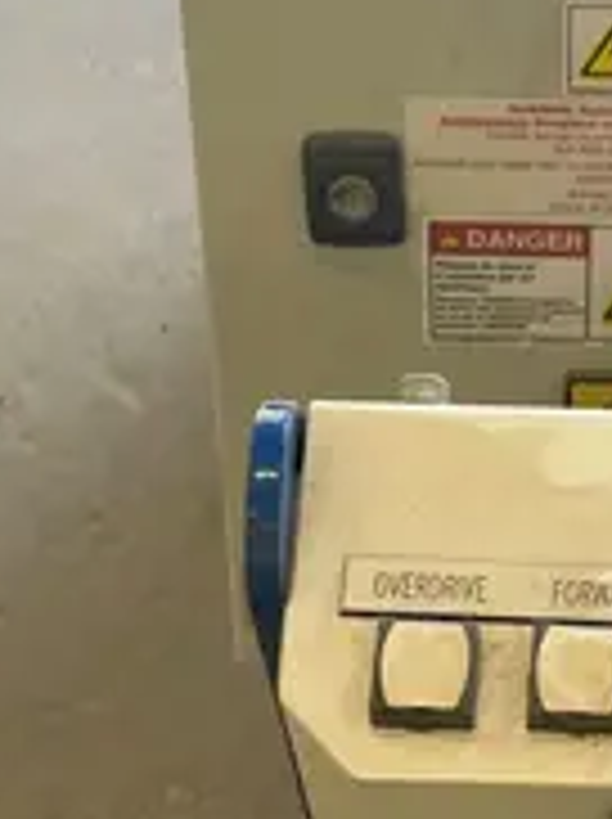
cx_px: 652
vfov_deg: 18.7
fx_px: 2481
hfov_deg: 13.8
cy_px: 313
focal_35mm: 105
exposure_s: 1/121
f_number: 1.6
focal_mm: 4.2
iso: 50
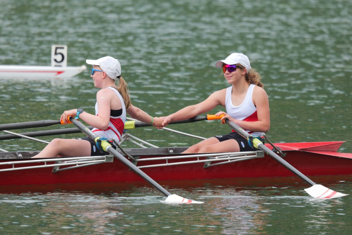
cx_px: 176
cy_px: 118
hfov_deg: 3.4
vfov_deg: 2.3
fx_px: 5866
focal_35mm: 600
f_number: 6.3
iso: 400
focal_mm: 600
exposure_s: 1/667
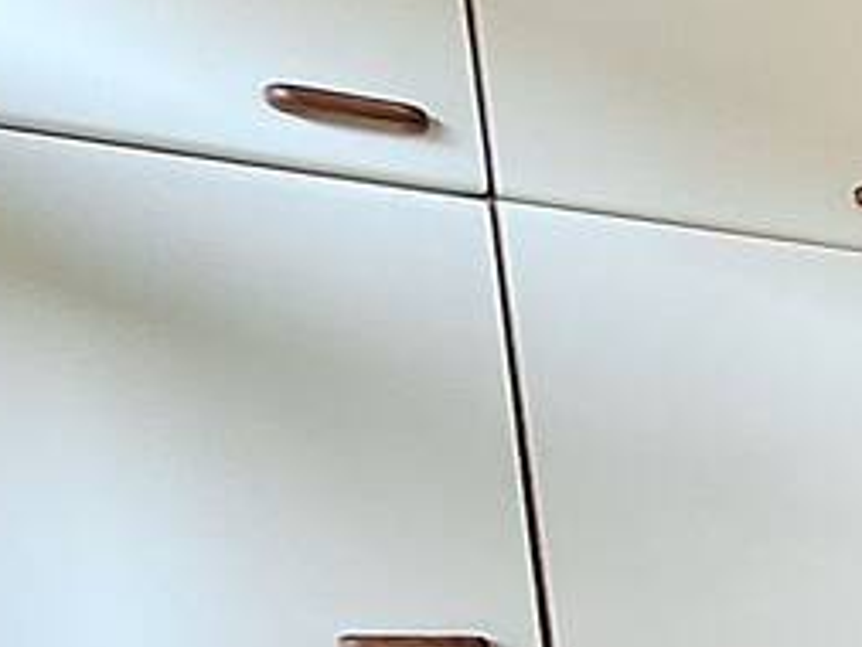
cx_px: 1969
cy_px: 1015
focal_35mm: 74
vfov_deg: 17.6
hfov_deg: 15.9
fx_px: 1844
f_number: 2.2
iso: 200
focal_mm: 1.74
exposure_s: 1/30
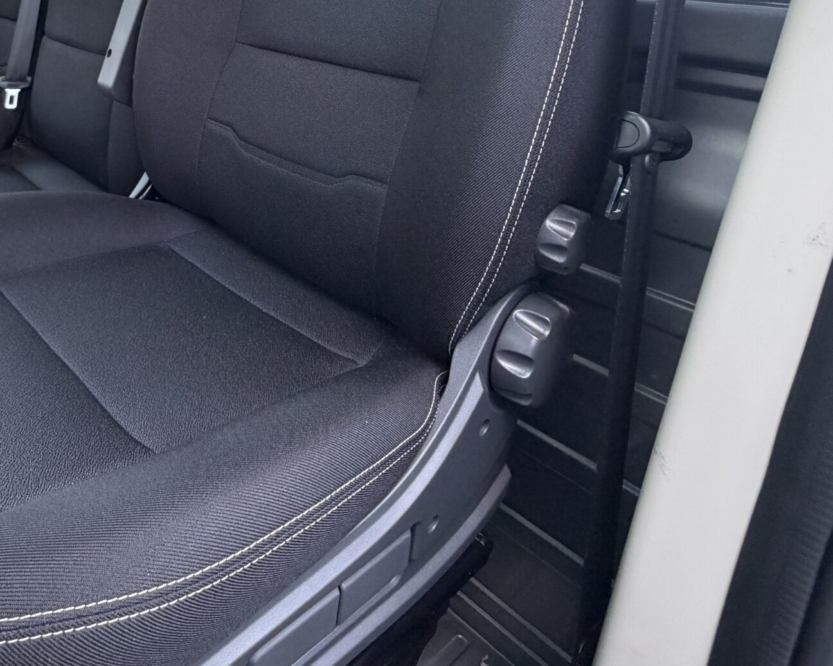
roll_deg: -1.0
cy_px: 103
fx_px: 666
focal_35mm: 27
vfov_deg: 49.1
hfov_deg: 59.8
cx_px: 185
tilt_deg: -13.7
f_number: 2.2
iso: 320
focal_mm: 2.22
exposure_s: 1/82
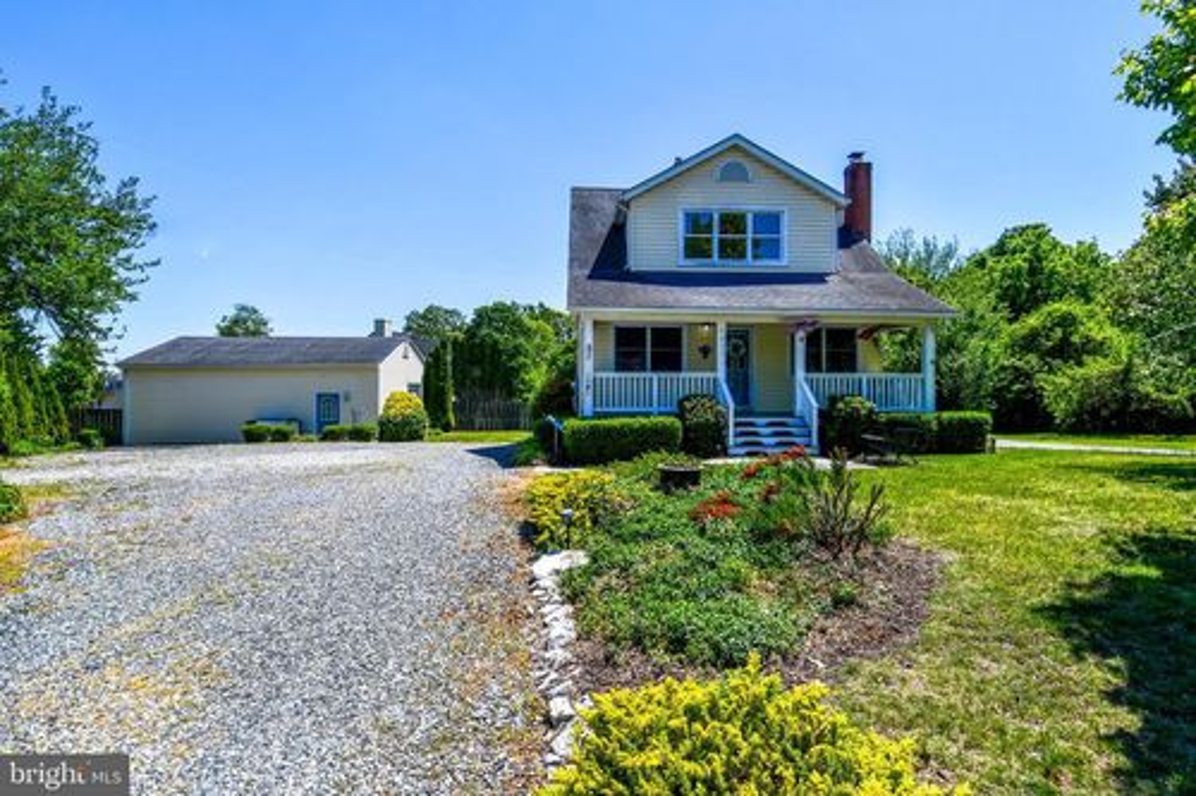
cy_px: 398
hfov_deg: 90.0
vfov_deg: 67.3
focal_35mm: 18
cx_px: 598
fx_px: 598
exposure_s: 1/320
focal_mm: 12
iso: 100
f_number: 9
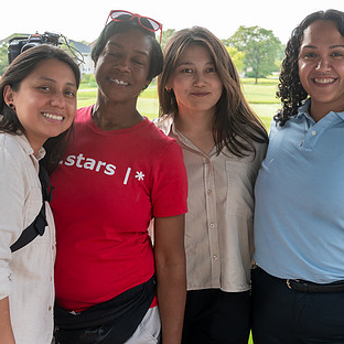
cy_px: 154
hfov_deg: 26.4
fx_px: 731
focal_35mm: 65
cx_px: 205
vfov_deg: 26.5
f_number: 6.3
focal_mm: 36
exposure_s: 1/80
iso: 250
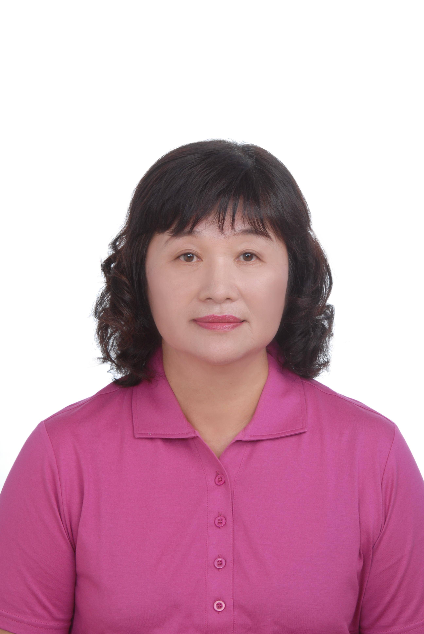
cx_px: 212
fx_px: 3303
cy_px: 317
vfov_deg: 11.0
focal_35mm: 188
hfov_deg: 7.3
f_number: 9
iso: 160
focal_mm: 125
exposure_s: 1/160
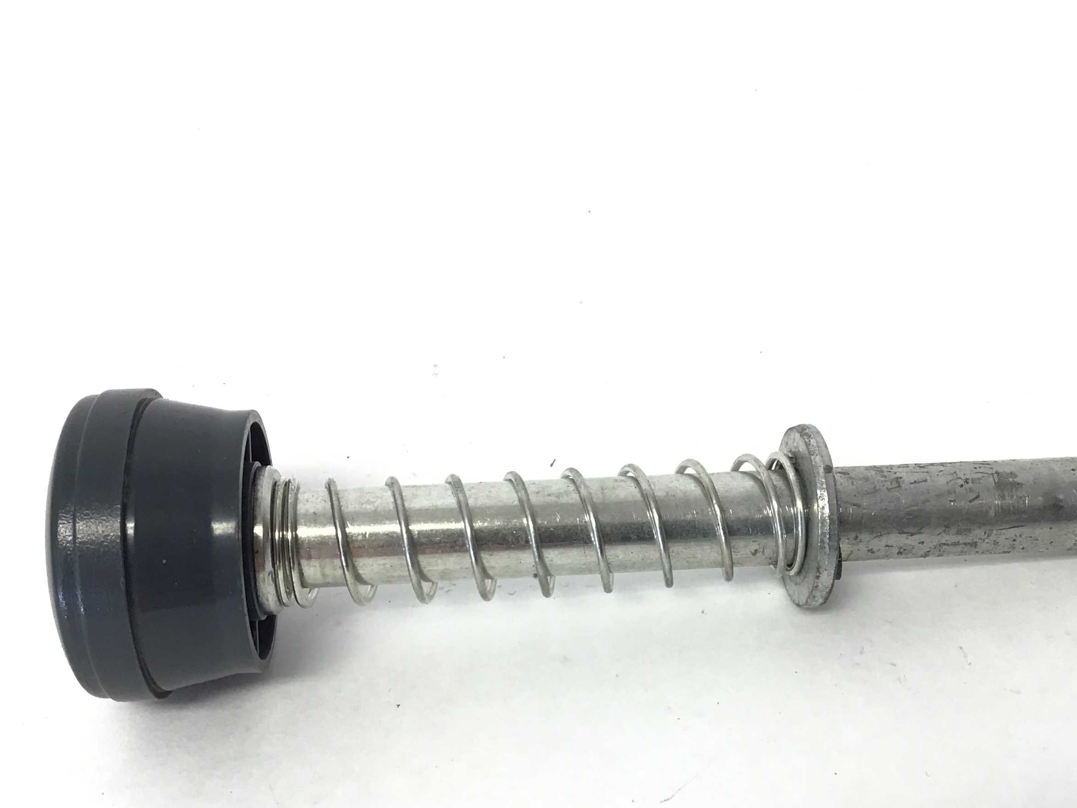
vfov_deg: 33.4
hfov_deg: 43.8
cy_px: 508
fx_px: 1338
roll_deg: +5.8
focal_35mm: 43
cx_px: 594
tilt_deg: -44.1
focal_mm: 3.3
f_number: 2.4
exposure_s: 1/33
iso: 25
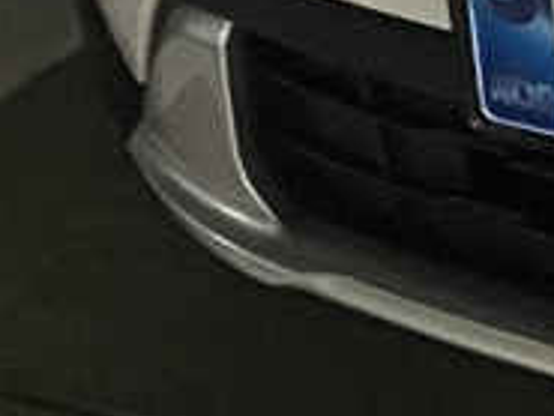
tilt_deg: -21.5
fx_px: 3491
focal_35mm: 218
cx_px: 1719
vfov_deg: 6.5
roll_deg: -1.5
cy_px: -602
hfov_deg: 7.8
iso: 320
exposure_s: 1/60
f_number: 1.8
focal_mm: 3.99
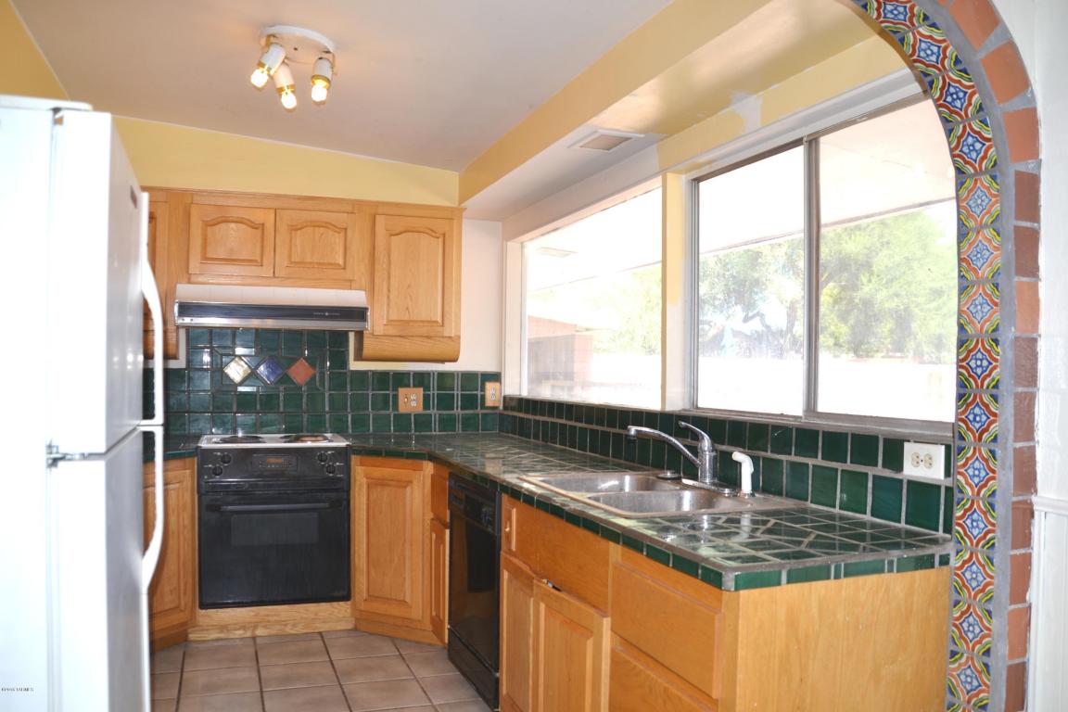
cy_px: 356
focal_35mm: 27
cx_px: 534
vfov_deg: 47.9
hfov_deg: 67.4
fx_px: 801
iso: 100
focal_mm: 18
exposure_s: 1/160
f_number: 4
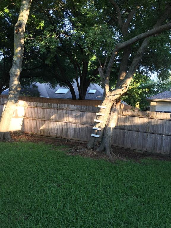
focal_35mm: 29
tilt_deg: +0.4
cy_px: 114
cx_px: 86
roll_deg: -4.7
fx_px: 191
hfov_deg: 48.2
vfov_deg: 61.7
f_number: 2.2
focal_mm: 4.15
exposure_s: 1/40
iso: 32
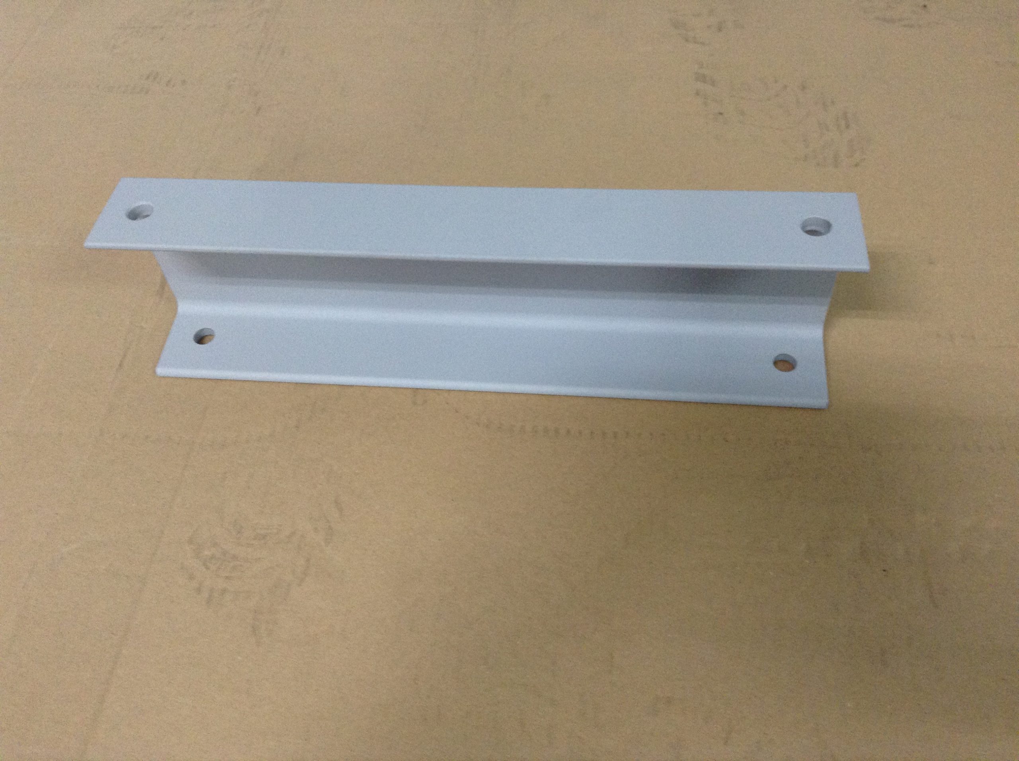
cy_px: 380
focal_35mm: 33
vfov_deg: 42.8
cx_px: 510
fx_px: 970
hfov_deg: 55.4
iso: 160
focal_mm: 3.3
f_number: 2.4
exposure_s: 1/25
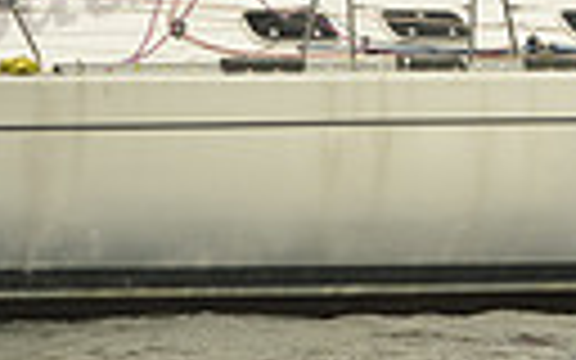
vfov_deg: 4.0
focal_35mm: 323
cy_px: -268
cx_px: 472
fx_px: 5070
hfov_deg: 6.5
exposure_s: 1/1000
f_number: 9
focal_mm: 70
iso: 200
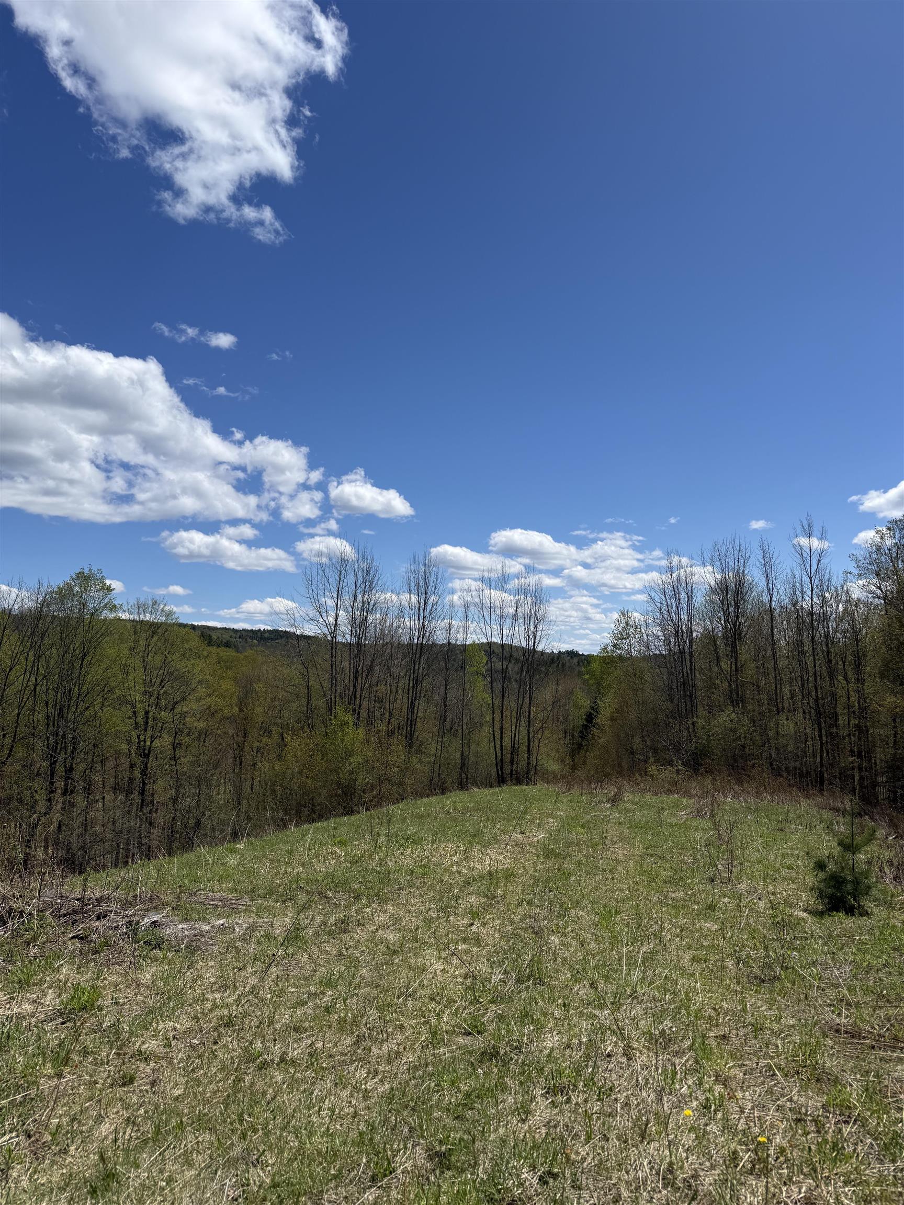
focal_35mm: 24
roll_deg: -0.3
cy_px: 602
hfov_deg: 56.8
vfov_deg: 71.6
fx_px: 836
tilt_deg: +5.1
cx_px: 452
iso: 80
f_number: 1.78
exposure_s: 1/7353
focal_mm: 6.76
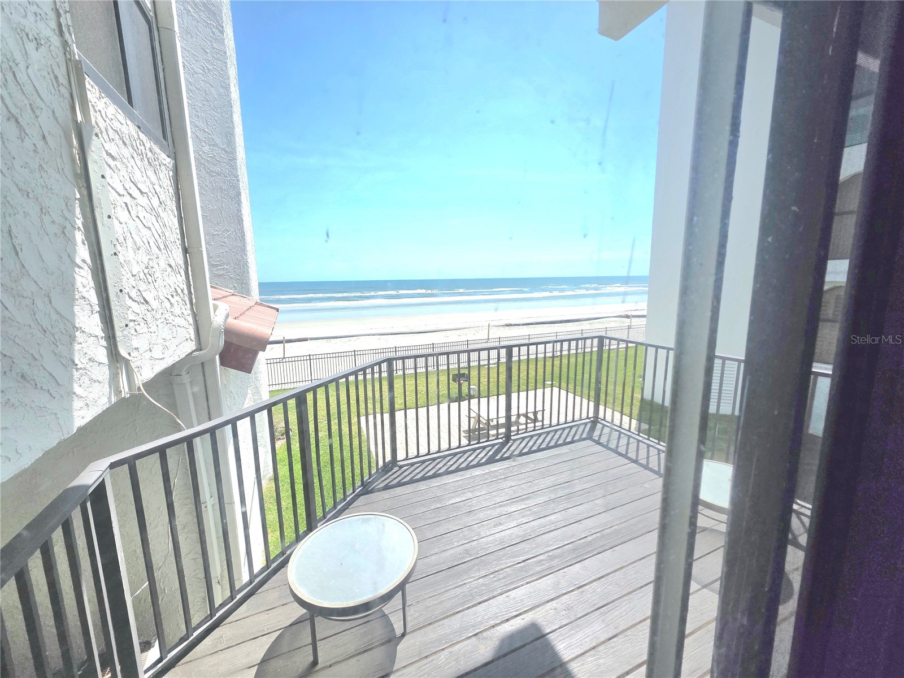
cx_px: 452
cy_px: 339
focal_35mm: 13
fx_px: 339
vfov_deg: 89.9
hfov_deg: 106.2
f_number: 1.9
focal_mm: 2.2
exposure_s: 1/2000
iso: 50
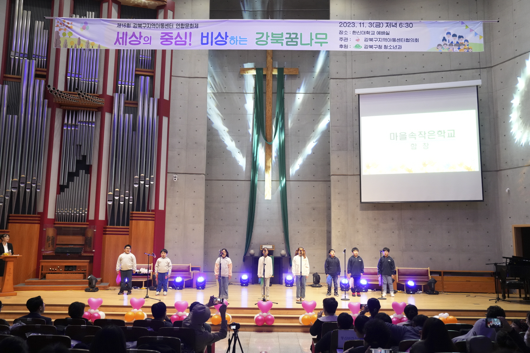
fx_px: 471
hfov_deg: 58.7
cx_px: 265
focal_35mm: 32
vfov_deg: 41.1
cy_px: 176
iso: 4000
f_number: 4
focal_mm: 32
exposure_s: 1/160
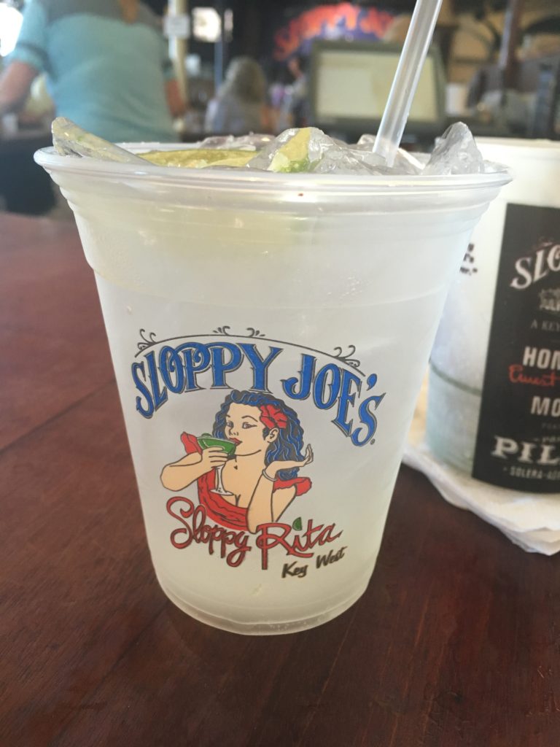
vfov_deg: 61.7
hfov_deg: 48.2
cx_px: 280
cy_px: 374
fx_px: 626
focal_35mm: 29
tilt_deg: -23.4
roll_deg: -0.9
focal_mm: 4.15
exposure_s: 1/30
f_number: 2.2
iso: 100
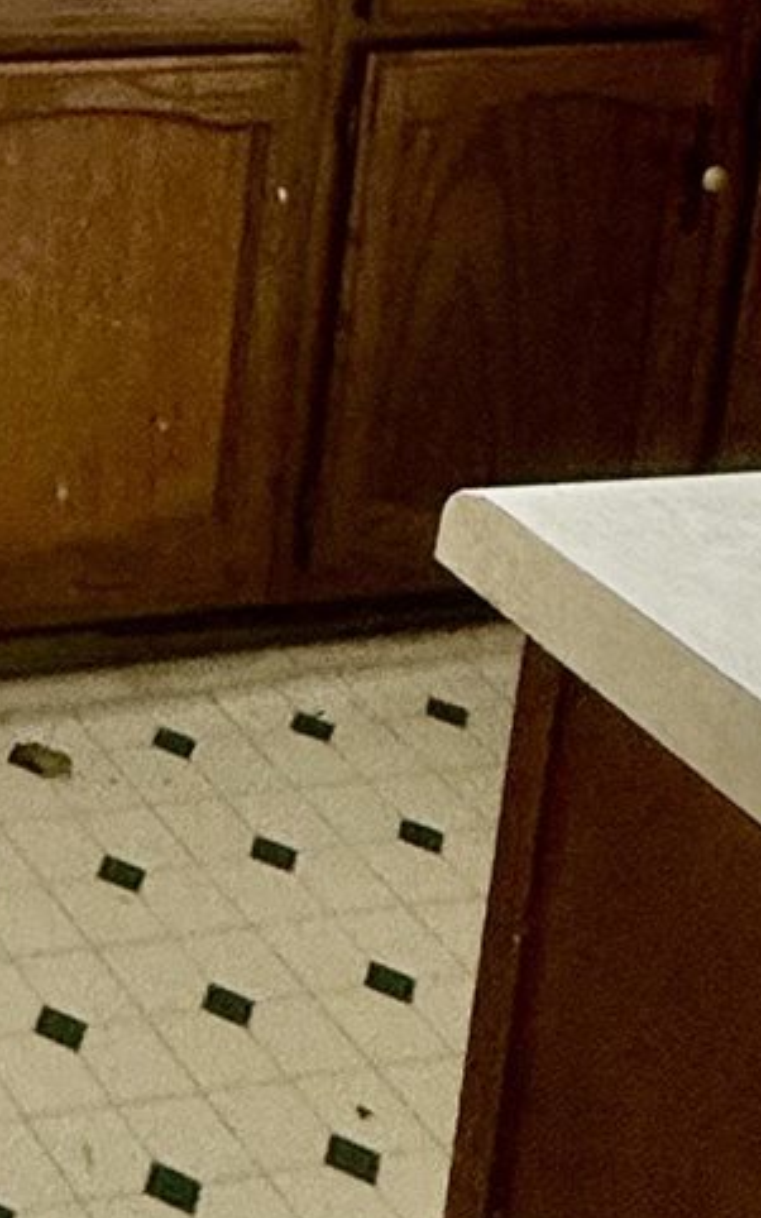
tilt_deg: -7.4
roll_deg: -2.2
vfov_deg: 24.8
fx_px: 2357
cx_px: -718
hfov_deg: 15.2
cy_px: -407
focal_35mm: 71
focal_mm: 2.22
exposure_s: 1/99
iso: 200
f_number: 2.2
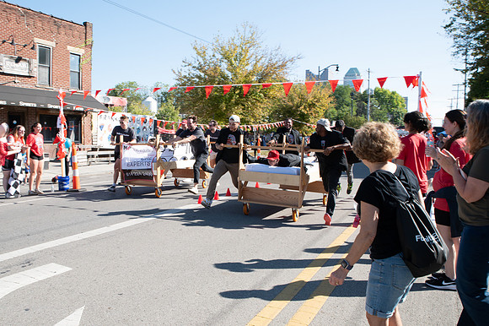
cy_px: 171
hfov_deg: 61.7
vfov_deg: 43.6
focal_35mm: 30
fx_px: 407
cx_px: 210
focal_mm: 24
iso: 250
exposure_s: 1/200
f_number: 11
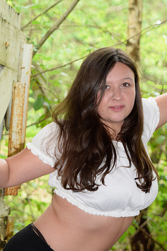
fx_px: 758
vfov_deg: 18.8
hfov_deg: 12.6
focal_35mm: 109
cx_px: 82
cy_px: 129
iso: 450
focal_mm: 70
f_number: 2.8
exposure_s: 1/60
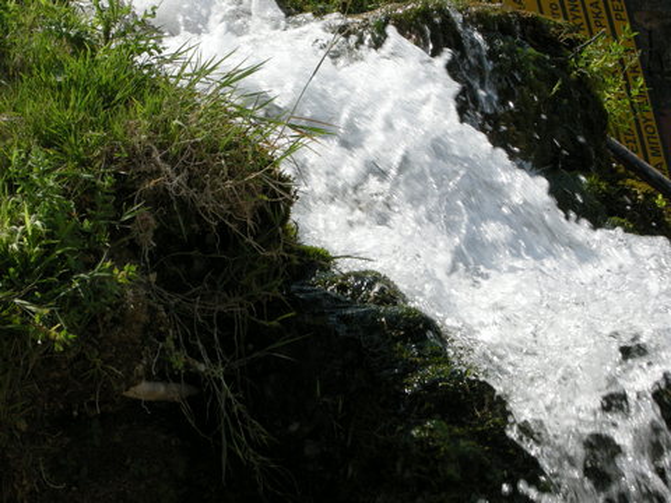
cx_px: 336
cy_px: 252
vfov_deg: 11.8
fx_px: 2442
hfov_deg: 15.6
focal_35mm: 126
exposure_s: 1/230
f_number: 6.5
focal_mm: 26.3
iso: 64
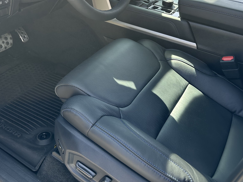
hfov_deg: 45.4
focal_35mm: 41
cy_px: 31
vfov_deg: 33.9
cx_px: 91
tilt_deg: -26.1
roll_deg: -4.0
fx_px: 288
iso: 64
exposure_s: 1/177
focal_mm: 6.86
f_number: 1.78
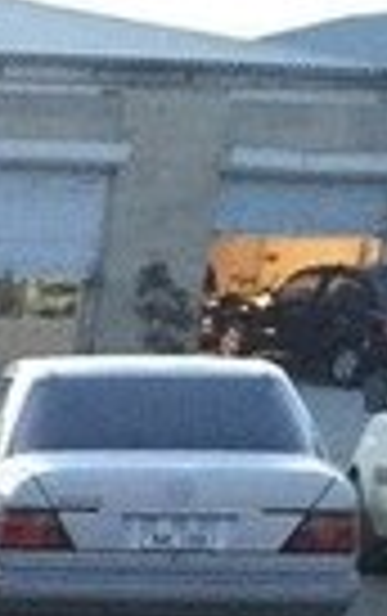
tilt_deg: -17.4
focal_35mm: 148
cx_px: -716
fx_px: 2490
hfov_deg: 7.9
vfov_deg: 12.9
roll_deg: -2.1
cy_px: 1072
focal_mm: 4.15
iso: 320
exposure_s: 1/17
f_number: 2.2
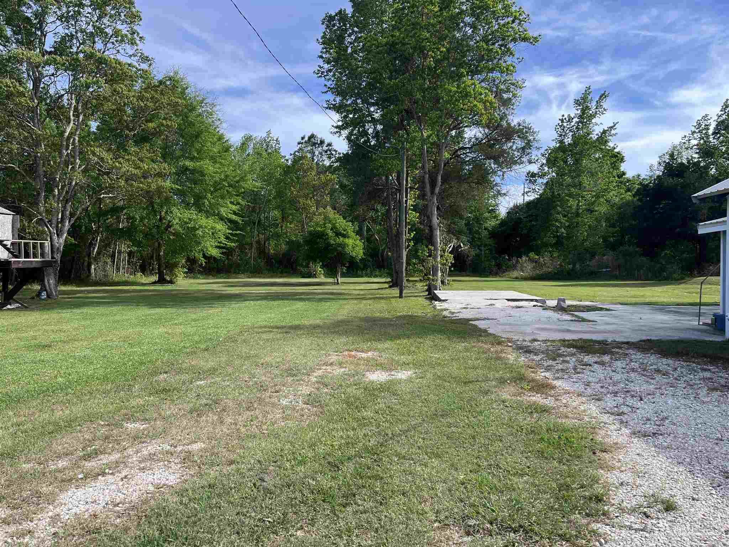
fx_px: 548
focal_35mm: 26
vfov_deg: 53.1
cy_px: 274
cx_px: 364
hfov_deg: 67.3
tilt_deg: -1.0
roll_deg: +1.3
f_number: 1.6
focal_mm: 5.1
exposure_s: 1/1372
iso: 50
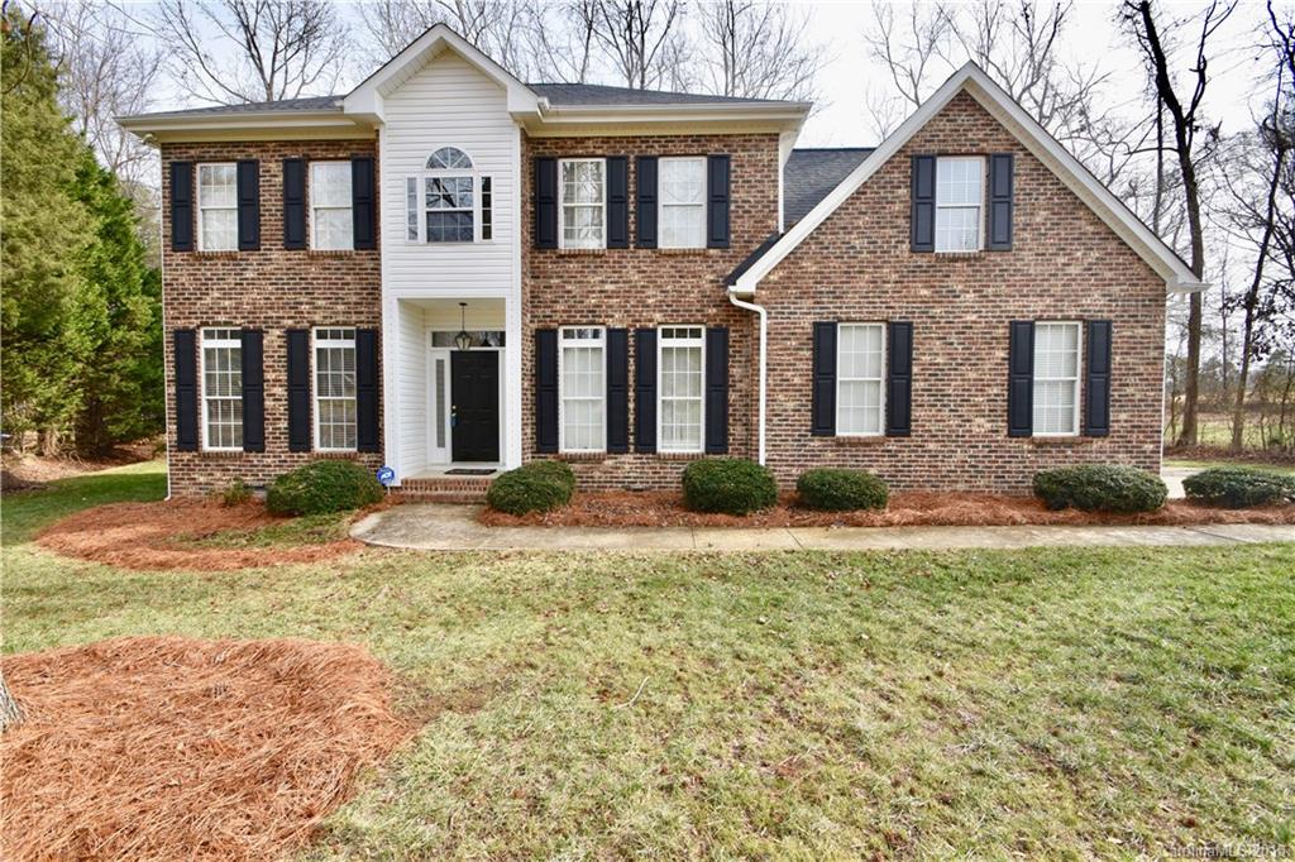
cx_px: 648
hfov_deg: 100.4
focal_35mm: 15
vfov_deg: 77.3
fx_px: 539
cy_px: 431
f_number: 8
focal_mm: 10
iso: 400
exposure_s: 1/500
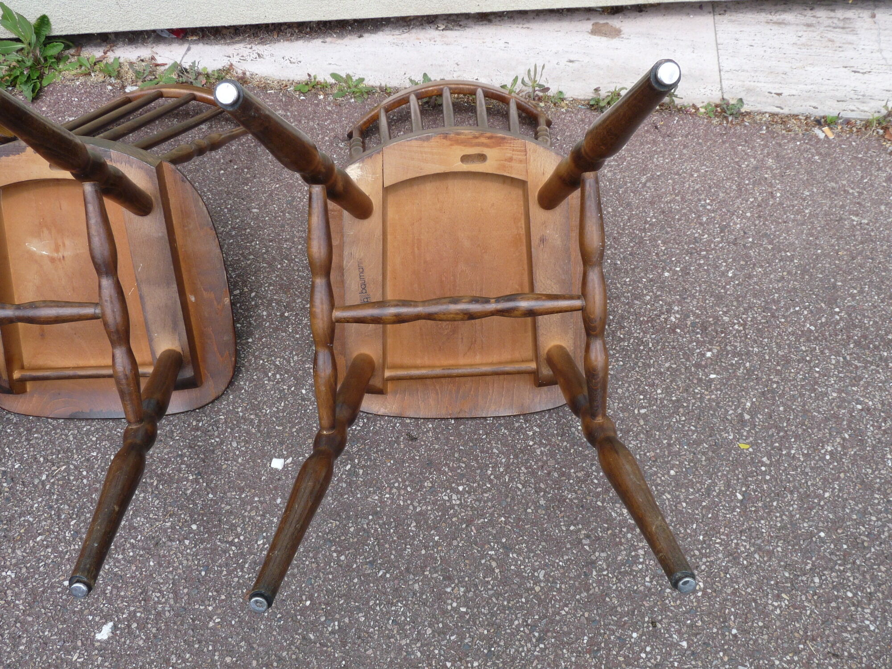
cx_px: 446
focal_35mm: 27
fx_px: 696
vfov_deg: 51.4
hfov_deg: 65.3
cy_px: 334
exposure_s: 1/200
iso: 100
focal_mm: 4.8
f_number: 4.5
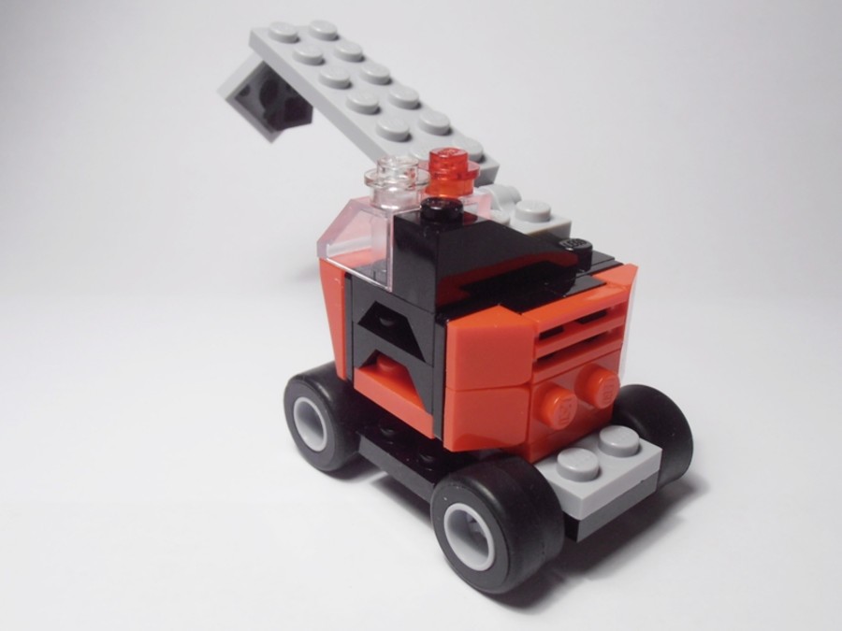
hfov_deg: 50.1
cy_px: 316
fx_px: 900
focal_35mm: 37
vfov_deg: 38.7
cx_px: 421
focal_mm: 6.61
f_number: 3.9
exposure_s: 1/50
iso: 100
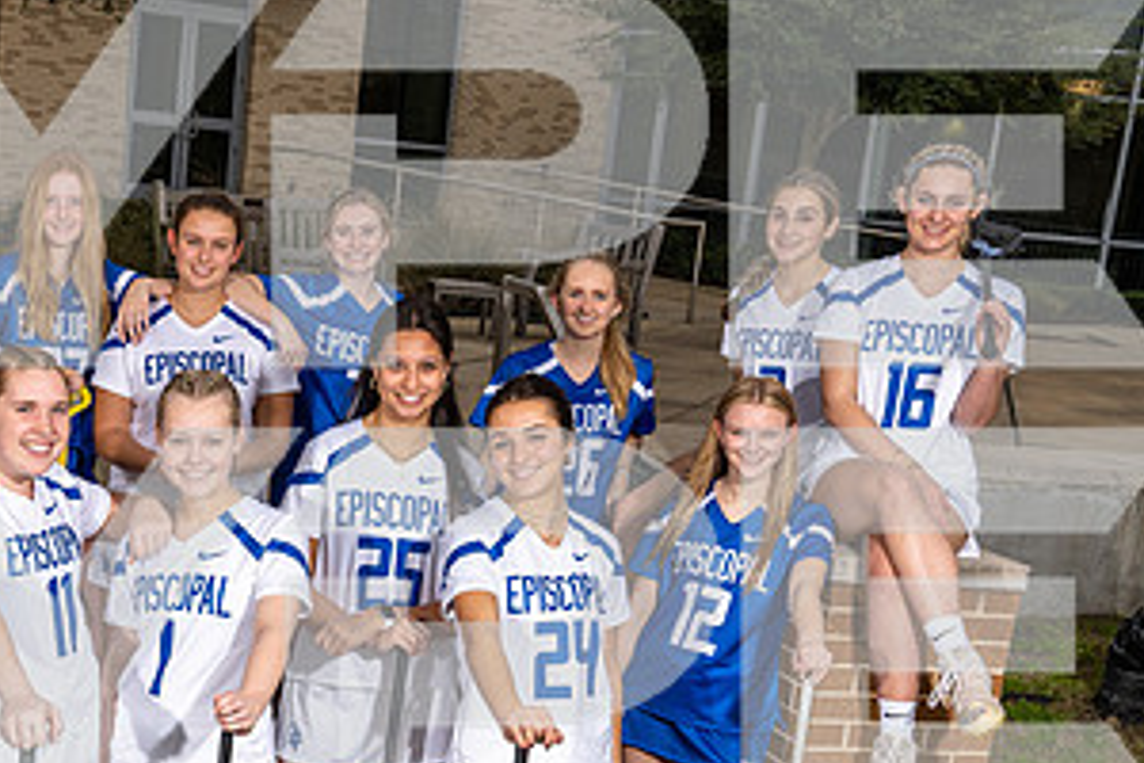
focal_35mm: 60
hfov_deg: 32.4
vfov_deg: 22.3
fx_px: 1907
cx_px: 210
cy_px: 631
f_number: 9
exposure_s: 1/250
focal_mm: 31
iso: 200
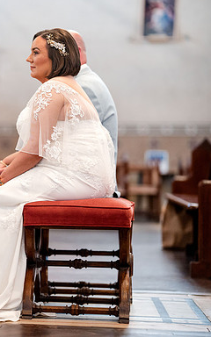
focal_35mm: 131
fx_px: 1205
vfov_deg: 15.9
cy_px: 168
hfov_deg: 9.9
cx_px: -11
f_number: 1.4
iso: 3200
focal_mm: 85
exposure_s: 1/500
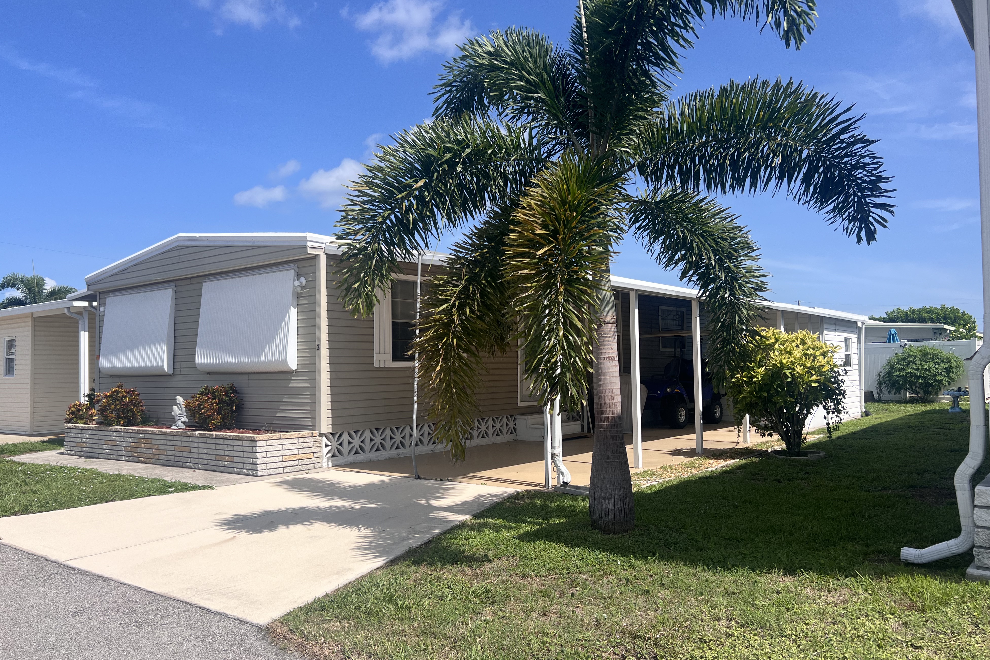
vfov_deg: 46.4
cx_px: 492
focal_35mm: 28
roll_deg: +1.4
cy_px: 332
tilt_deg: +1.4
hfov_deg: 65.5
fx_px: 770
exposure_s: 1/4444
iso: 50
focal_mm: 5.7
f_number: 1.5
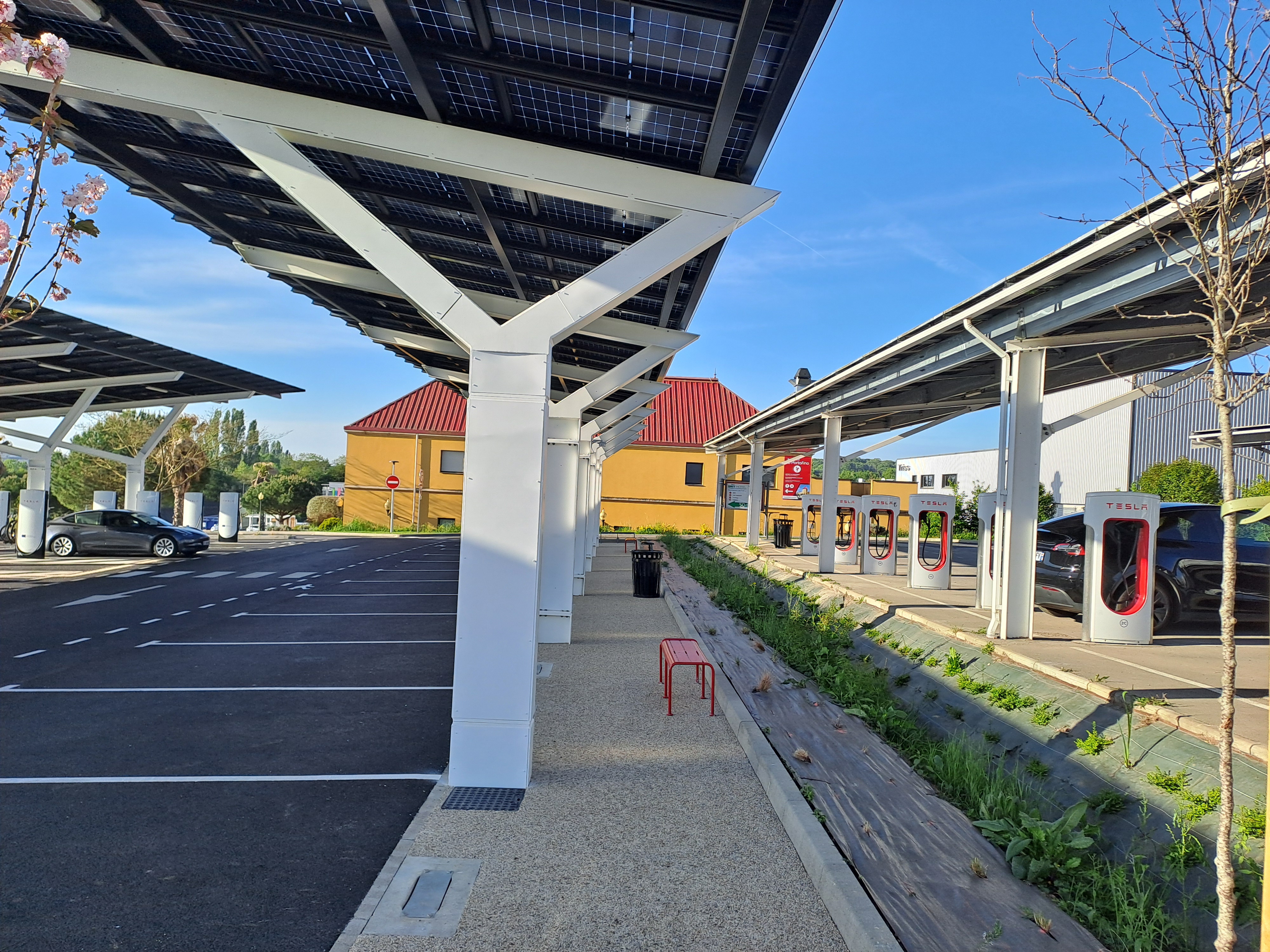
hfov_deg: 69.4
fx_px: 917
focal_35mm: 25
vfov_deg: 54.9
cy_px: 476
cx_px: 635
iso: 32
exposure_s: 1/1072
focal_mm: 4.65
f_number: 1.8
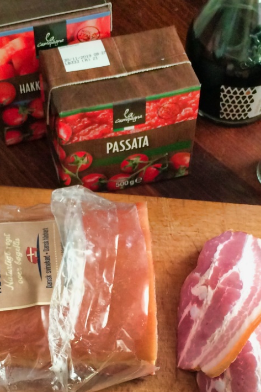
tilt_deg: -58.3
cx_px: 109
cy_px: 287
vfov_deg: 29.3
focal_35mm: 68
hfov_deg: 20.0
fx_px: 740
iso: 250
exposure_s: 1/33
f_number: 2.2
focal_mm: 4.15
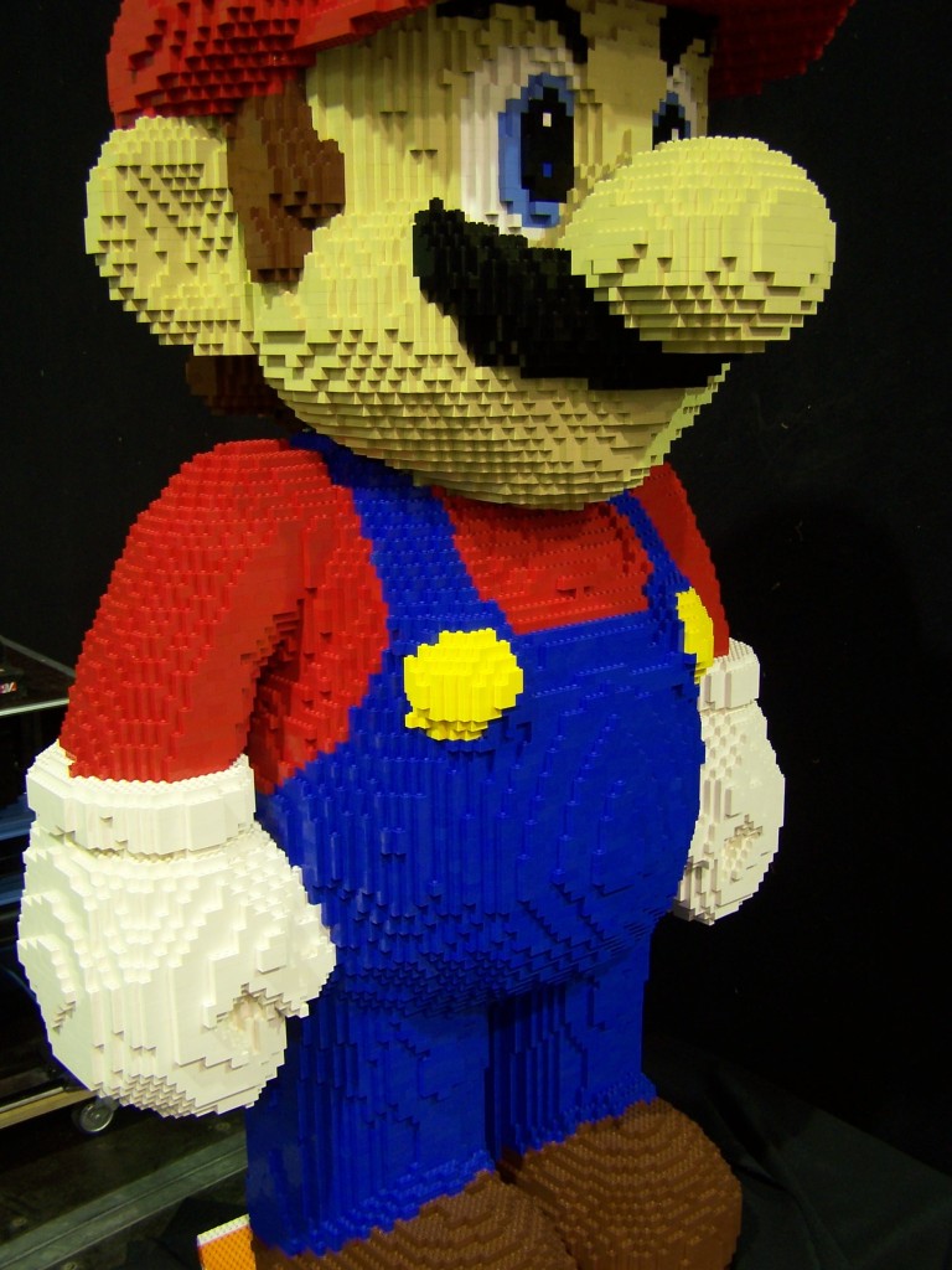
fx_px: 1393
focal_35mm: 38
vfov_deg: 49.0
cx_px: 476
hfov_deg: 37.7
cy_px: 635
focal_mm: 6.3
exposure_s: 1/2
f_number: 2.8
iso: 80
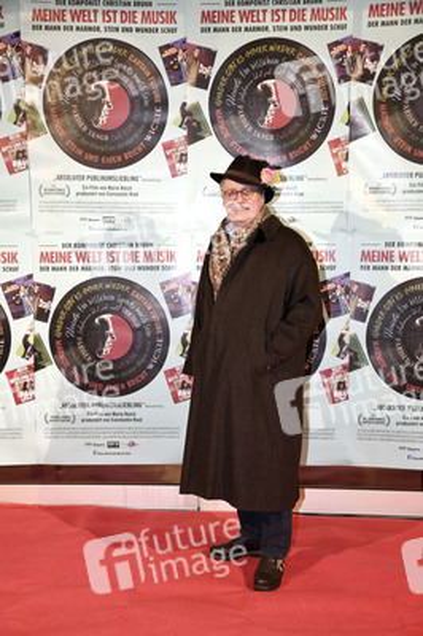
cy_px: 318
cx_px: 212
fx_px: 883
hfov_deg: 26.9
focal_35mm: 50
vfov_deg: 39.6
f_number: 6.3
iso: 800
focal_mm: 50
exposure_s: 1/100
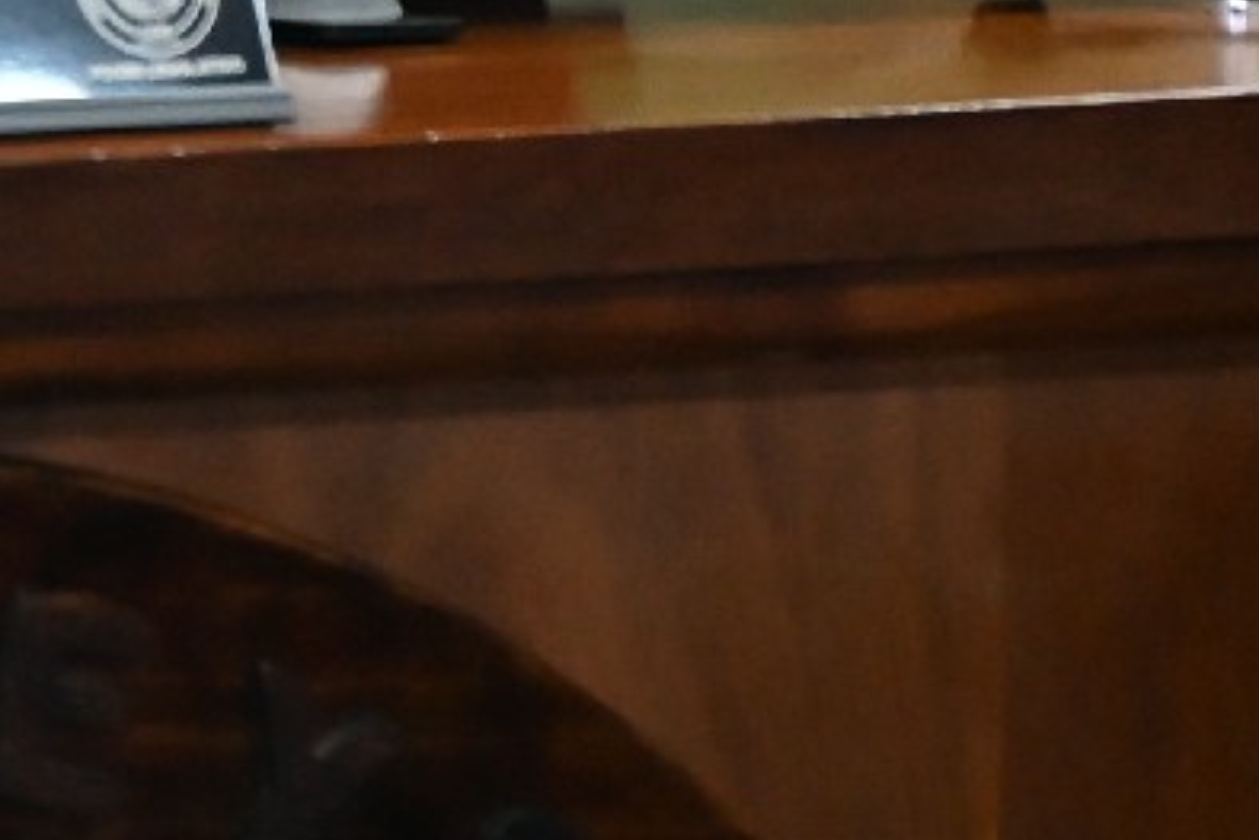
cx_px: -1227
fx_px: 25573
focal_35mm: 731
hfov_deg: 2.8
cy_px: -1511
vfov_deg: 1.9
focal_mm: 120
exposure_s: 1/100
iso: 5000
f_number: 5
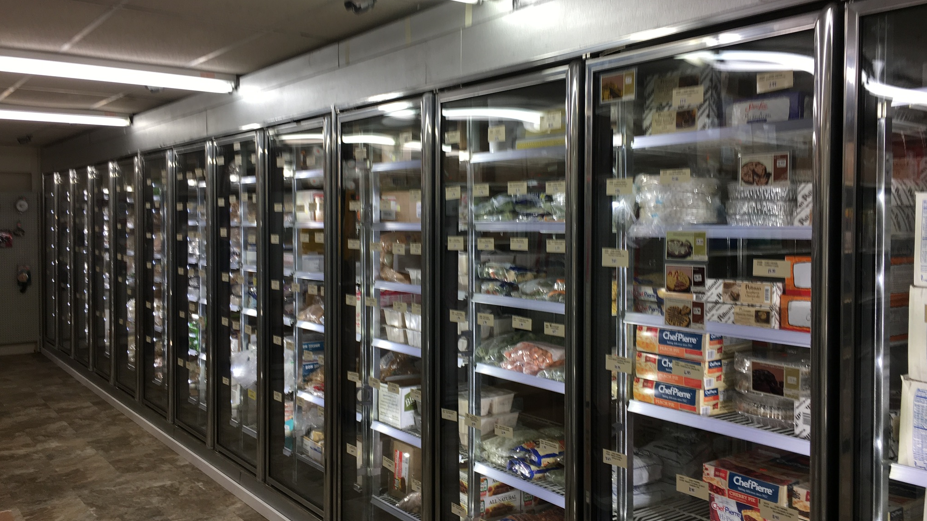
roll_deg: -0.5
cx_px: 467
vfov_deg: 36.6
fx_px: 787
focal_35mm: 32
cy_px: 237
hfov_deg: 61.0
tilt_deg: -1.2
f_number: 2.2
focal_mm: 4.15
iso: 25
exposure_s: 1/60
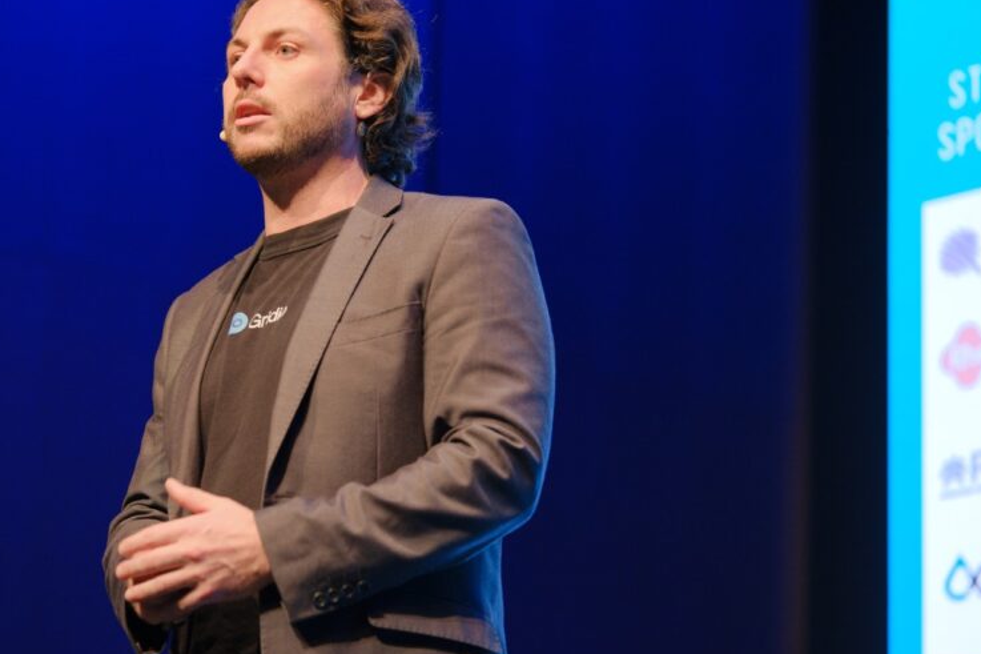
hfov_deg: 13.1
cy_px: 336
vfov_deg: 8.7
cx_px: 362
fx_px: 4277
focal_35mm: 157
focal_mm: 75
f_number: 1.8
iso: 640
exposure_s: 1/125
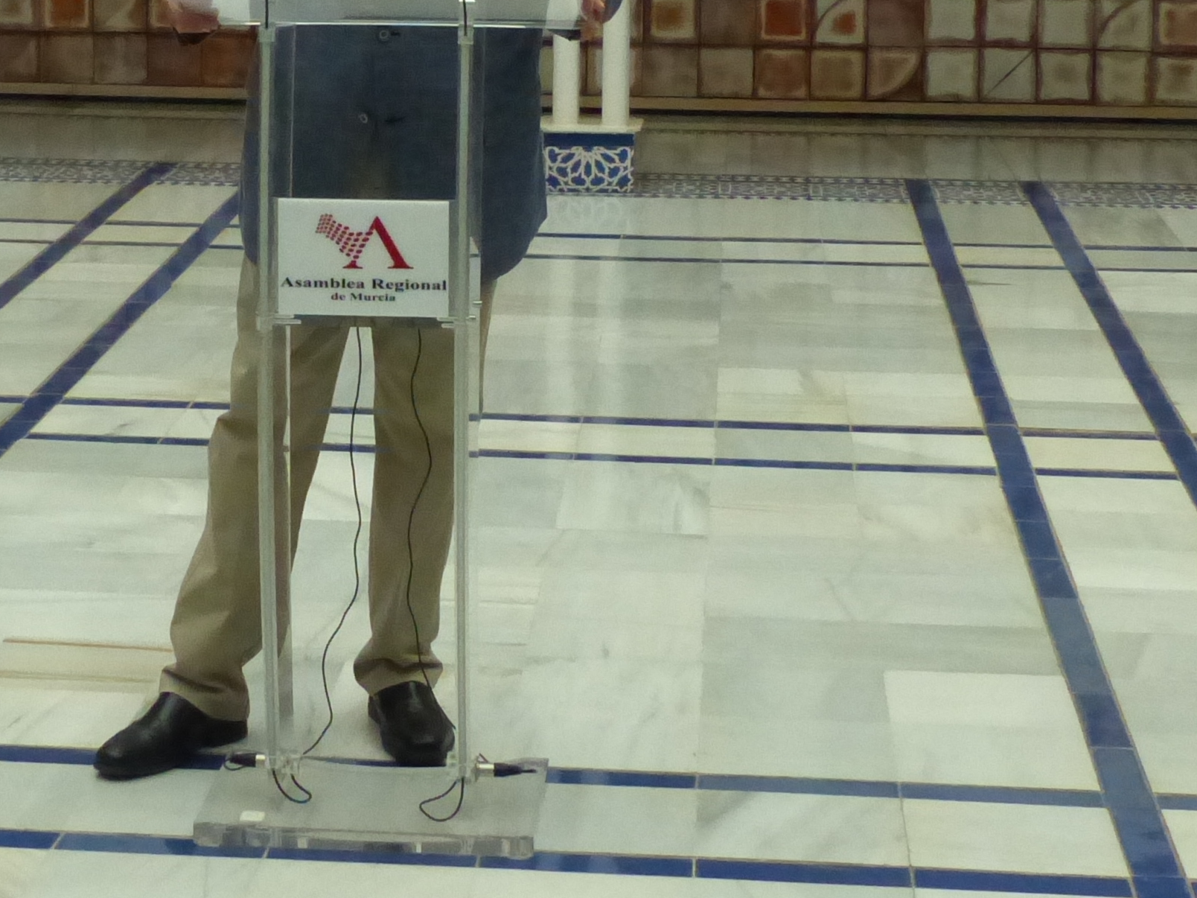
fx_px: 3354
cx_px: 347
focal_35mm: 97
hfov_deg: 20.1
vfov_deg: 15.0
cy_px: 54
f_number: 3.2
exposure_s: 1/640
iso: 800
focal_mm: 7
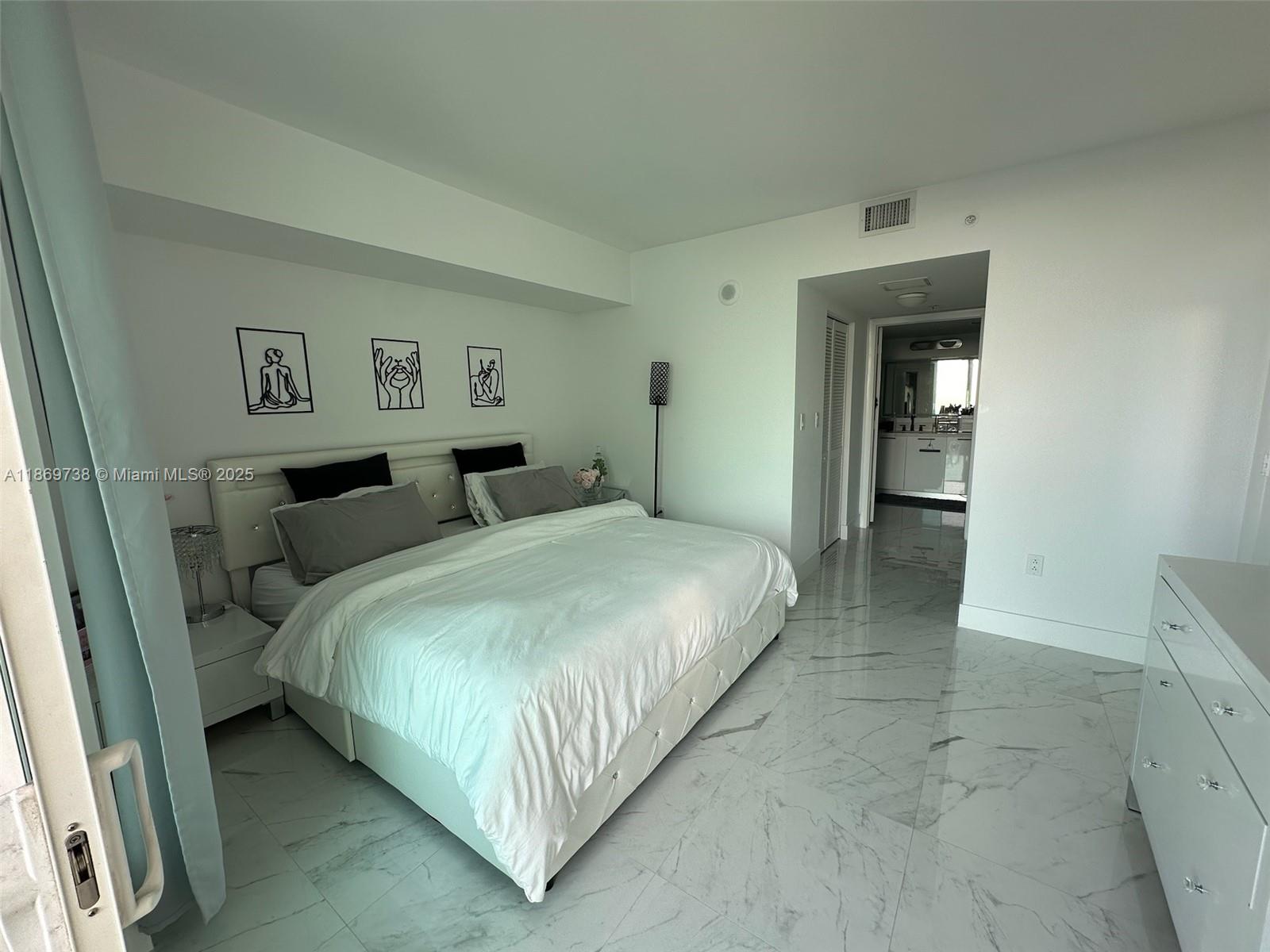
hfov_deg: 102.1
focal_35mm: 14
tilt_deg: -9.0
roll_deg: +0.7
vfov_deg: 85.7
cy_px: 476
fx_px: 514
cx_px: 635
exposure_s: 1/154
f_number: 2.2
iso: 40
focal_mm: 2.22
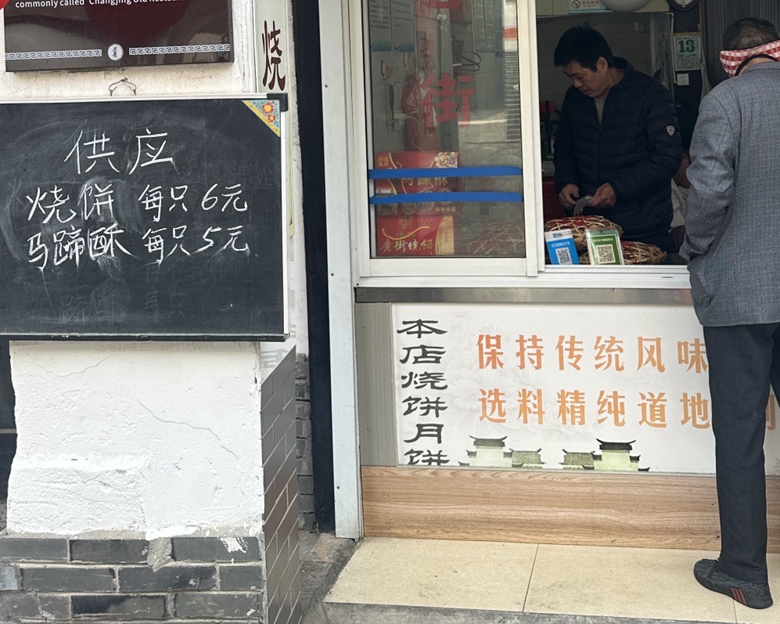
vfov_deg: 30.4
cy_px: 41
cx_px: 458
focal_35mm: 47
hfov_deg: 39.4
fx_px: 1085
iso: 80
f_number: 1.78
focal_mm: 6.86
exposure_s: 1/315
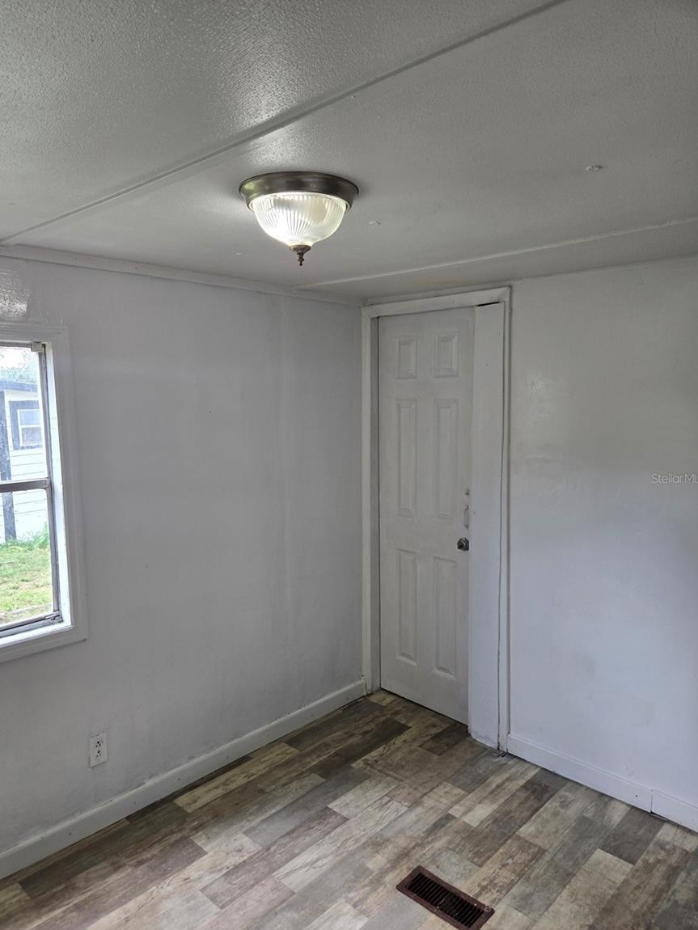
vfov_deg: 71.6
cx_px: 345
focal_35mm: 24
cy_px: 478
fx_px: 645
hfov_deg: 56.8
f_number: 1.8
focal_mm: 5.4
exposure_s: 1/120
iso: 40
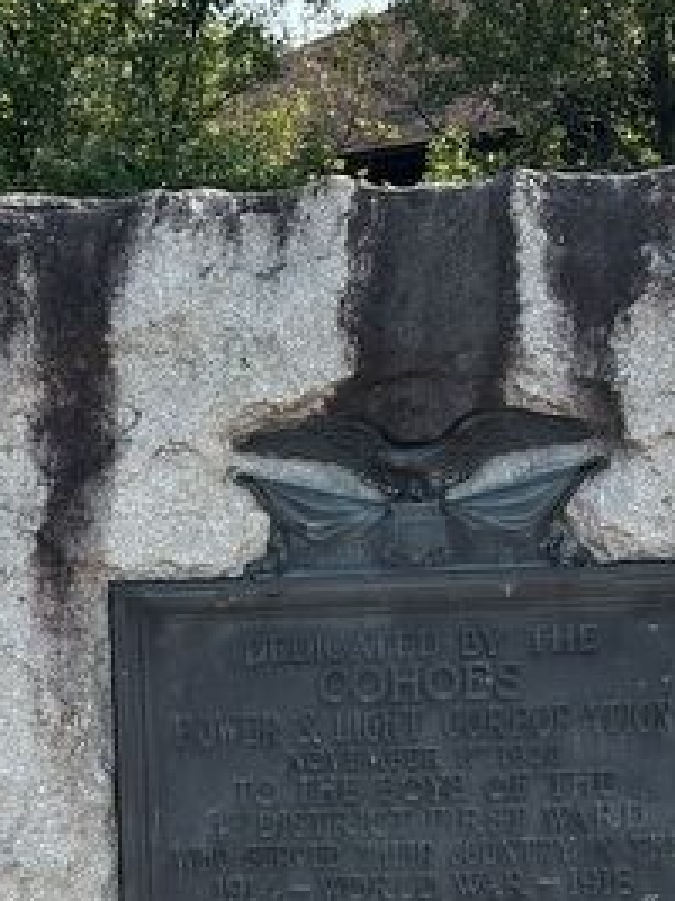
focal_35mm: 78
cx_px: 270
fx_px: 2030
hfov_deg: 18.9
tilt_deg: -10.7
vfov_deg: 24.1
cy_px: 867
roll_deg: +0.7
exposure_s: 1/1431
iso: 50
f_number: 1.5
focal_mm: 5.7
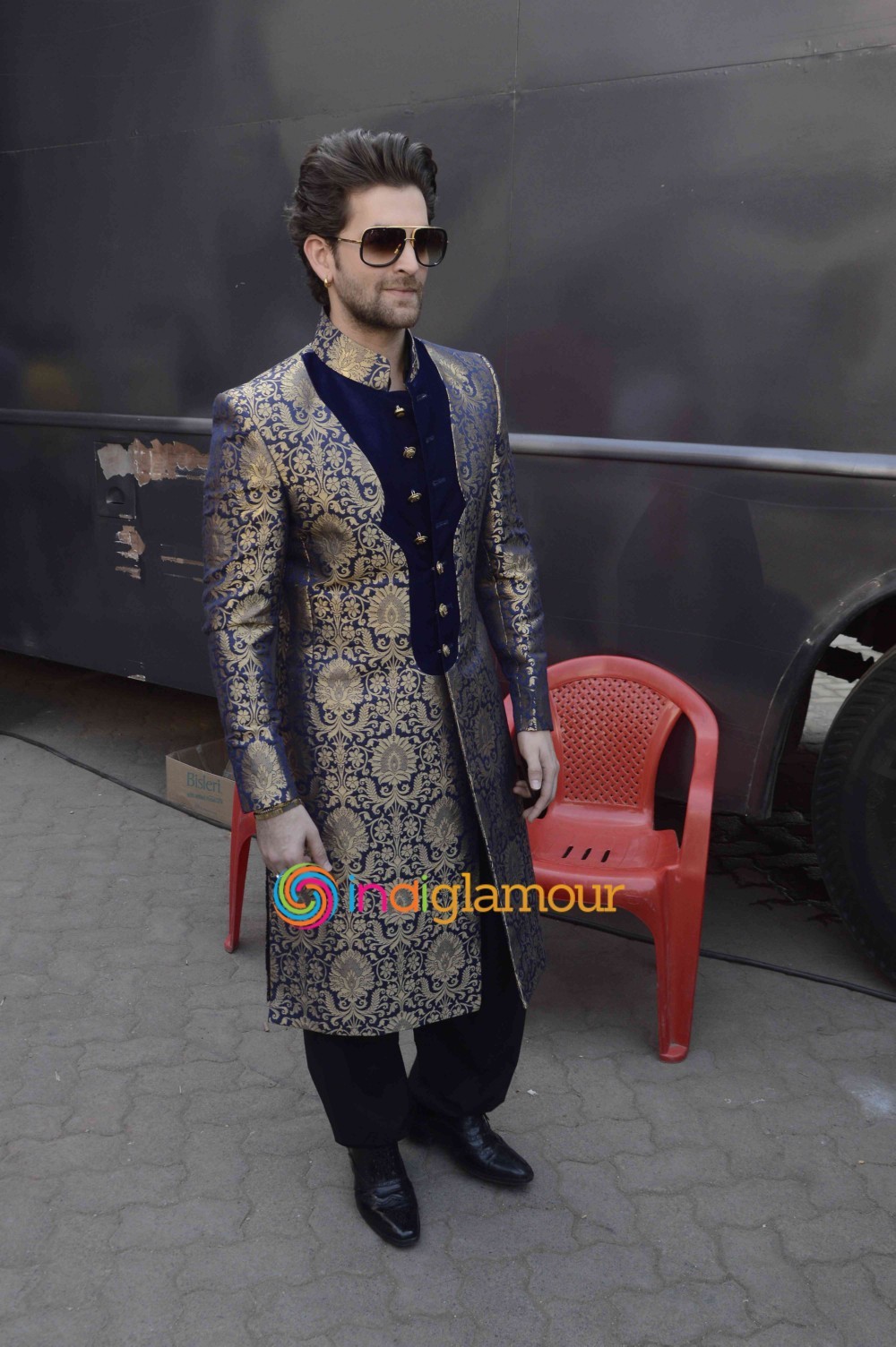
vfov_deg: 59.5
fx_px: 1178
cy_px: 674
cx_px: 448
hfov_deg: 41.6
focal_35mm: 32
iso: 400
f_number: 8
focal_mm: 21
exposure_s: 1/200
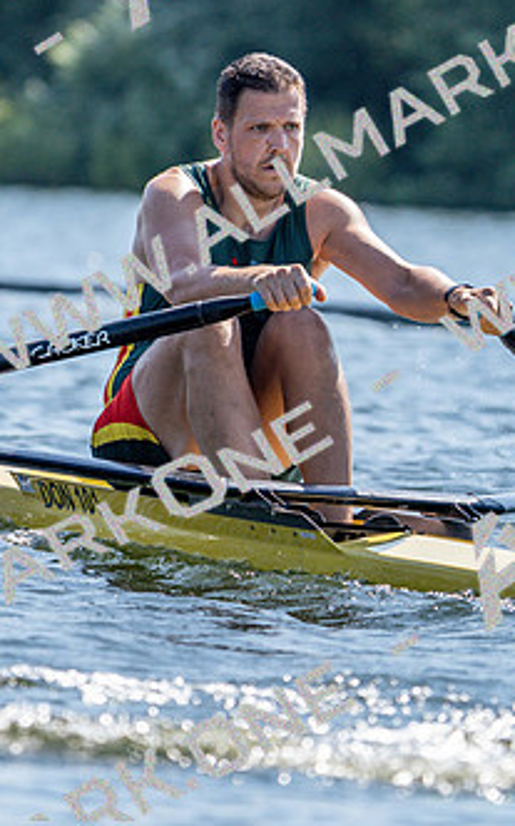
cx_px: 259
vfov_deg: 3.7
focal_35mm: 572
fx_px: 12868
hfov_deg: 2.3
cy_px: 394
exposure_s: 1/1600
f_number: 6.3
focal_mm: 321
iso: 320
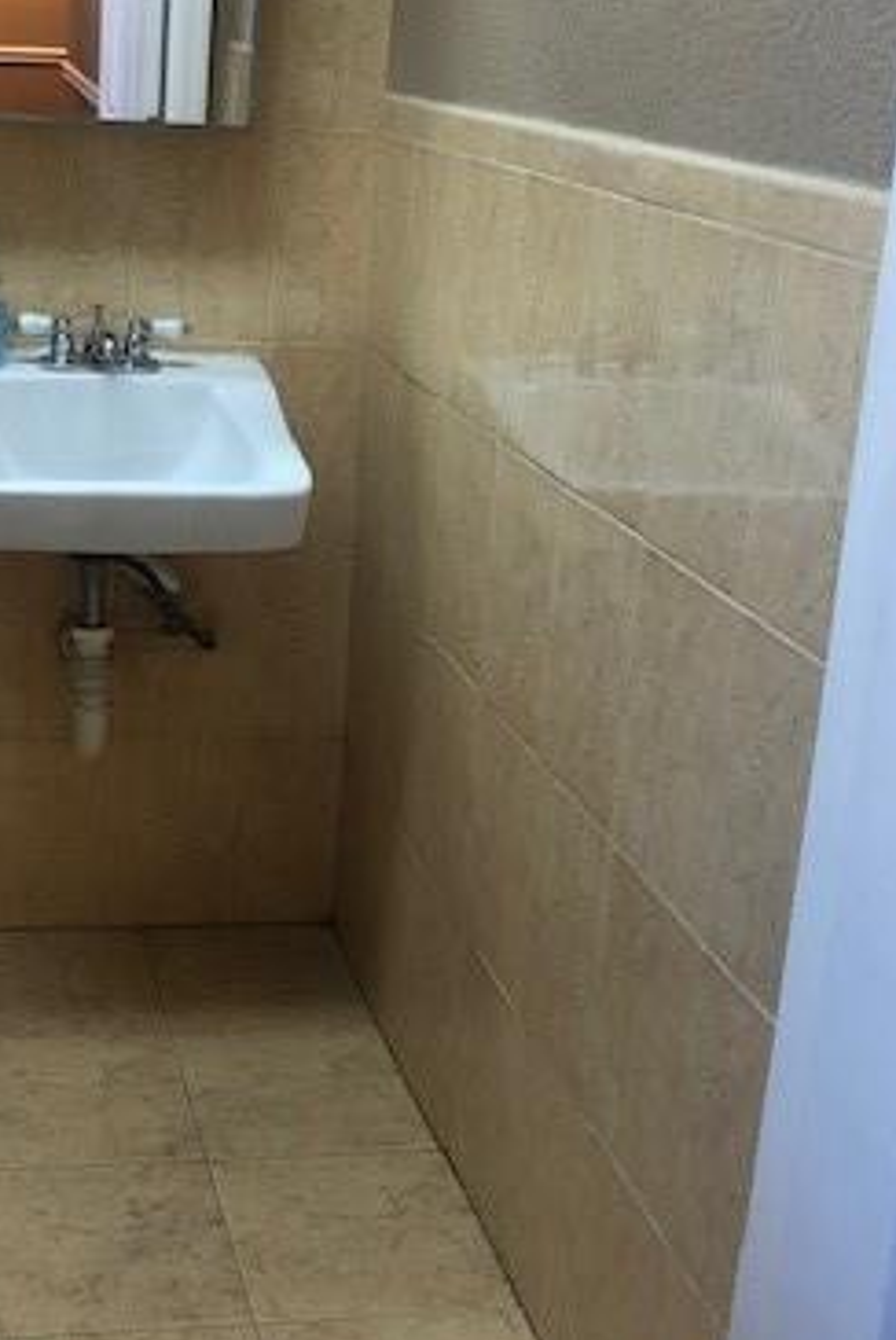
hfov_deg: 25.9
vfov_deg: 38.6
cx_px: 143
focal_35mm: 51
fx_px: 1900
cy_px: 510
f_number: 1.8
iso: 32
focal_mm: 4
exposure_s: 1/30
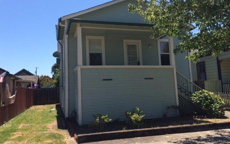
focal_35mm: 31
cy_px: 69
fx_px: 194
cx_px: 115
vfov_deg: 40.6
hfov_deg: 61.2
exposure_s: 1/1642
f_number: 2.2
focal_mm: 4.15
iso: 32
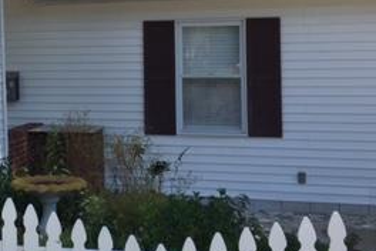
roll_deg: +1.1
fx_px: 762
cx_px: -11
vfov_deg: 18.6
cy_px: 66
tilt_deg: +1.9
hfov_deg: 26.1
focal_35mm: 73
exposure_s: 1/1236
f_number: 2.2
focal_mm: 4.15
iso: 32
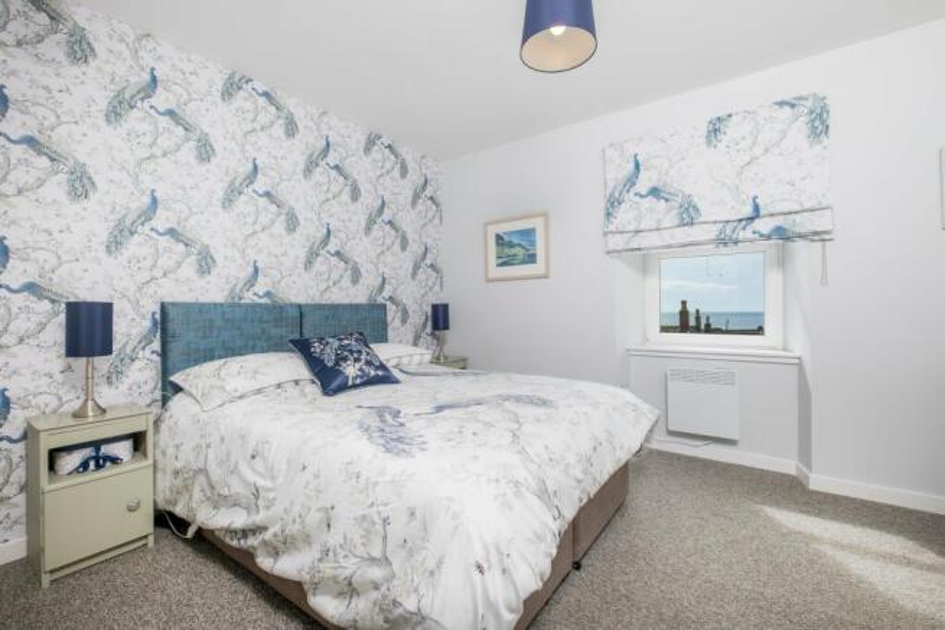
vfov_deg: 77.4
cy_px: 315
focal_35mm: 15
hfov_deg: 100.4
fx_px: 394
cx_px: 472
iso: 200
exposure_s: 1/400
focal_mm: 10
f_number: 7.1
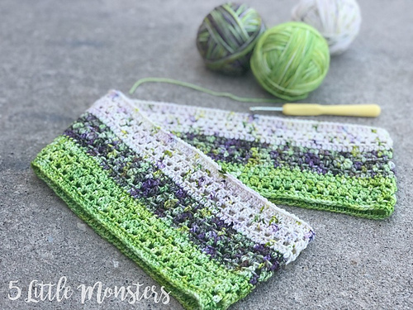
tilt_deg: -38.3
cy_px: 155
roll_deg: -2.2
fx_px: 680
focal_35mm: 57
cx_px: 206
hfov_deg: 33.8
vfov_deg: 25.7
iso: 40
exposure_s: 1/120
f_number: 2.8
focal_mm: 6.6
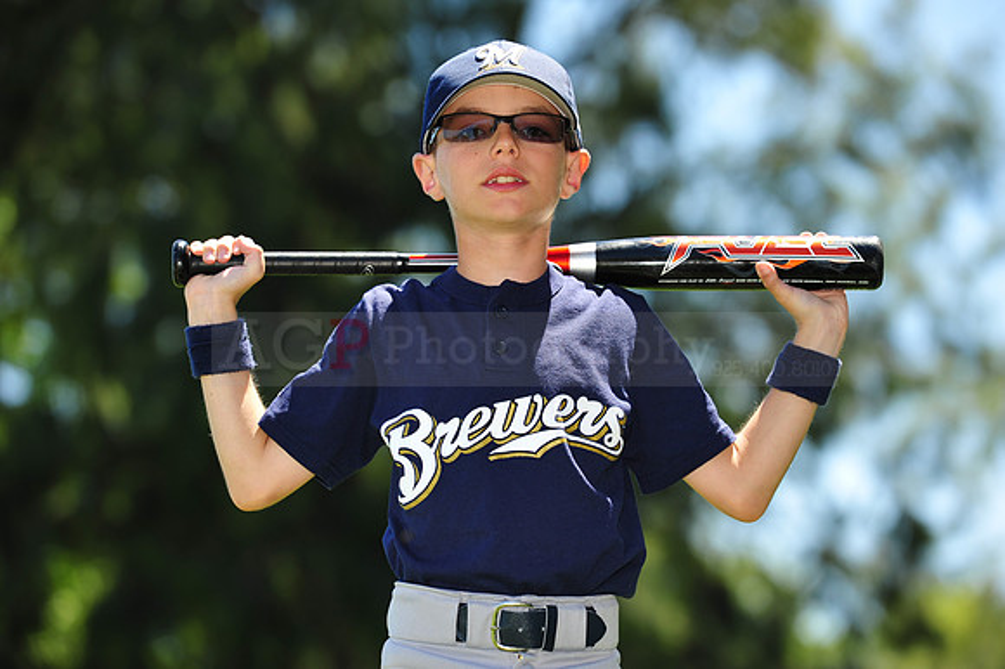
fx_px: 4603
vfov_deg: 8.3
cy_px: 334
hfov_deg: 12.5
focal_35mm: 165
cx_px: 502
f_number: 4
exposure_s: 1/640
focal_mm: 165
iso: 200
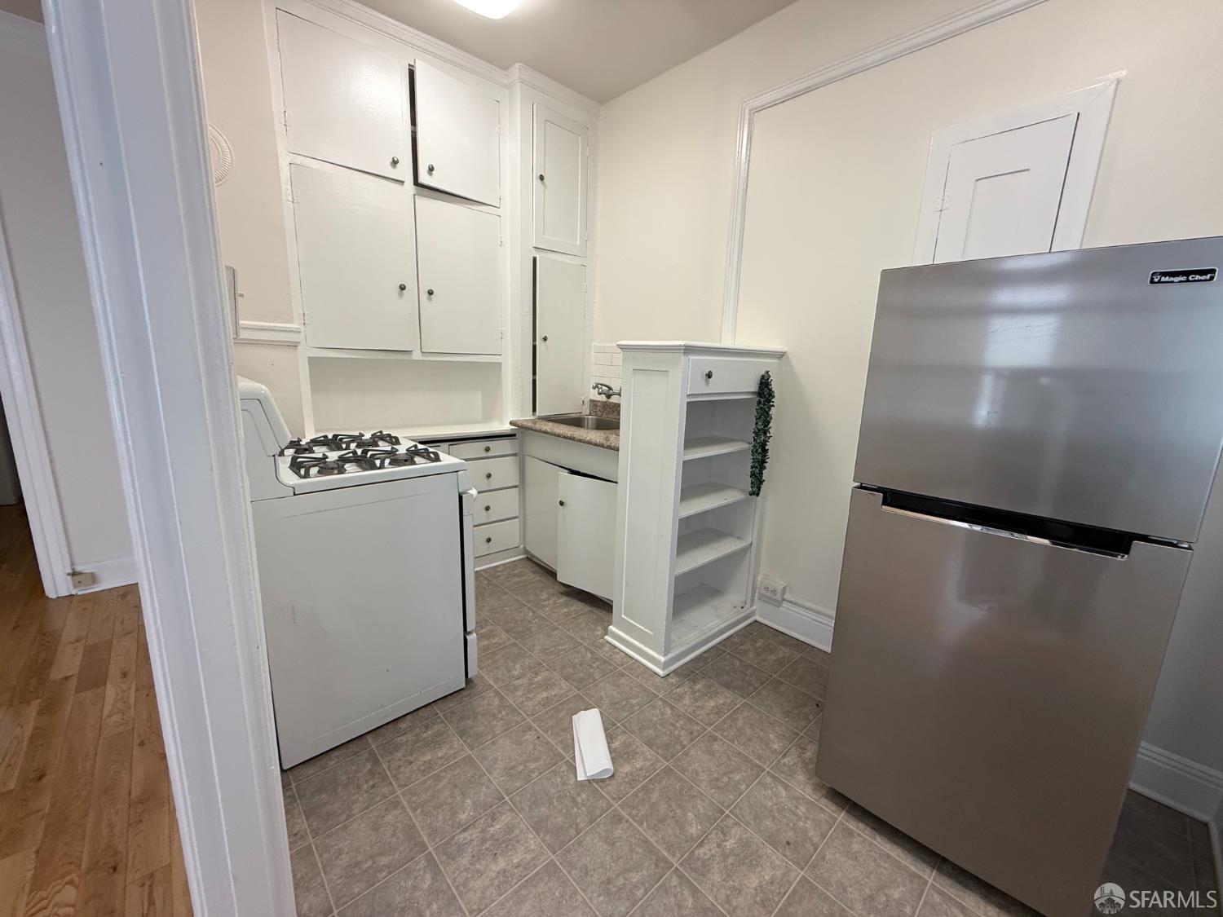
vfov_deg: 85.7
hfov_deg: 102.1
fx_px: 495
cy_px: 458
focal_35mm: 14
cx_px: 612
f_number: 2.2
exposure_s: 1/120
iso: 160
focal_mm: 2.22
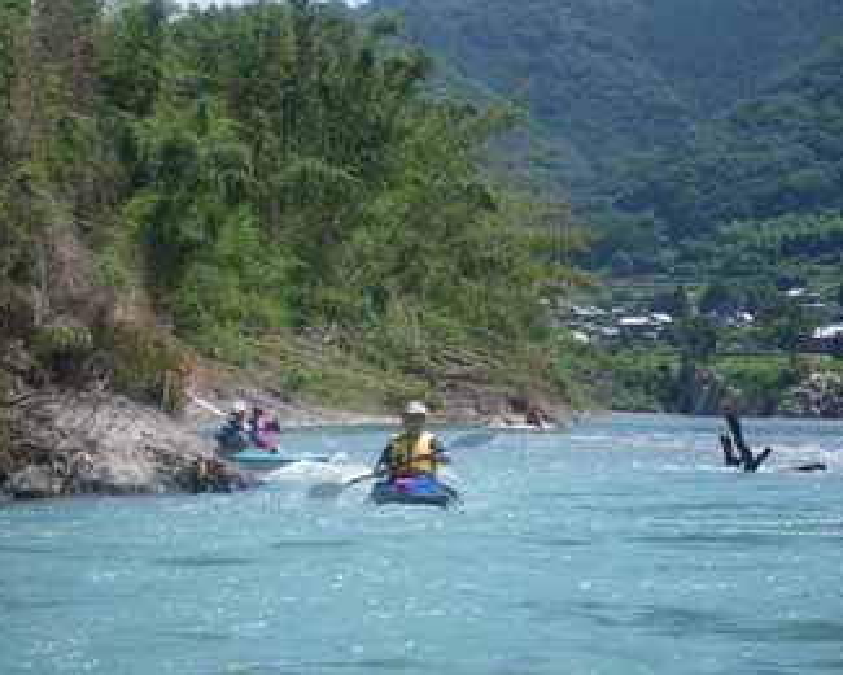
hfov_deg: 19.4
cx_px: 444
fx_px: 2470
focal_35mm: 99
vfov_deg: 15.5
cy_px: 336
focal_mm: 16.7
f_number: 5
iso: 50
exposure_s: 1/200
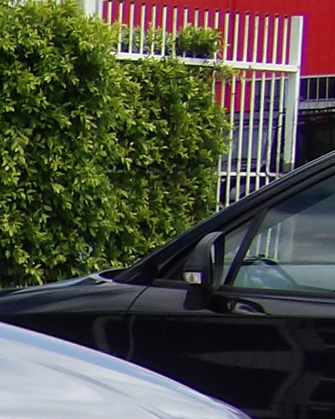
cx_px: -654
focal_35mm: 226
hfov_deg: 6.3
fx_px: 2800
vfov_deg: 8.3
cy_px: 686
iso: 100
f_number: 3.7
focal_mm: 7
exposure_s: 1/729
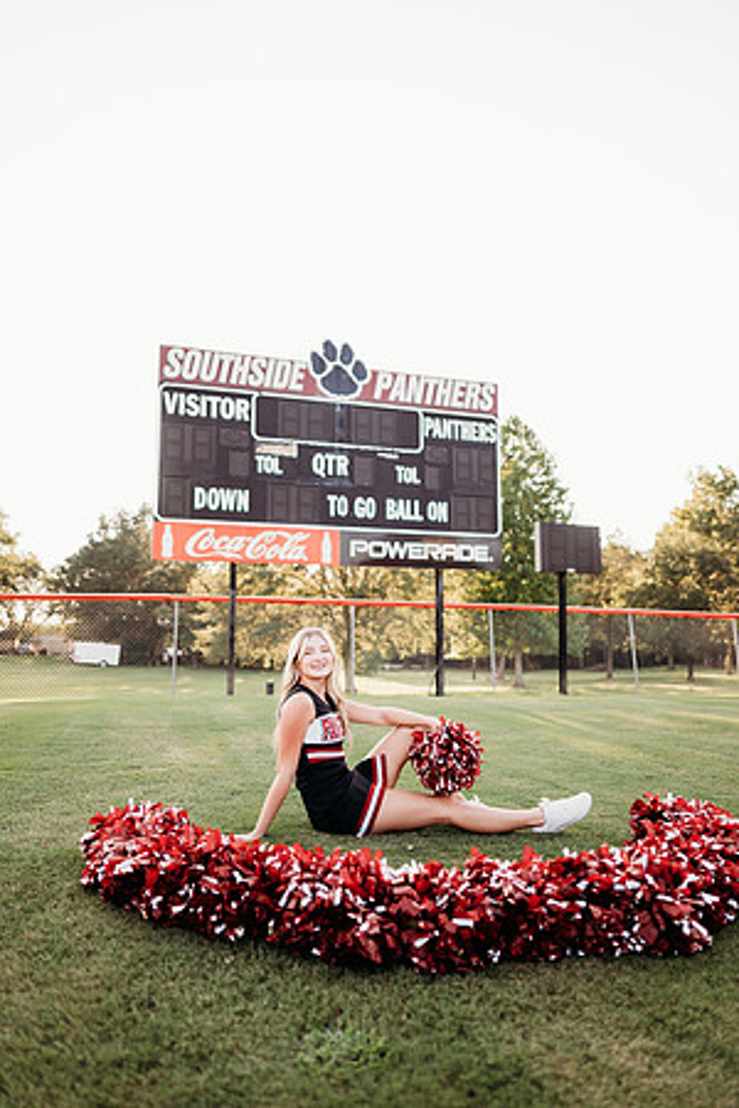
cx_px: 370
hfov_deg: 53.1
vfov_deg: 73.7
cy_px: 554
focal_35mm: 24
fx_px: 739
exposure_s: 1/500
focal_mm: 24
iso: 125
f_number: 2
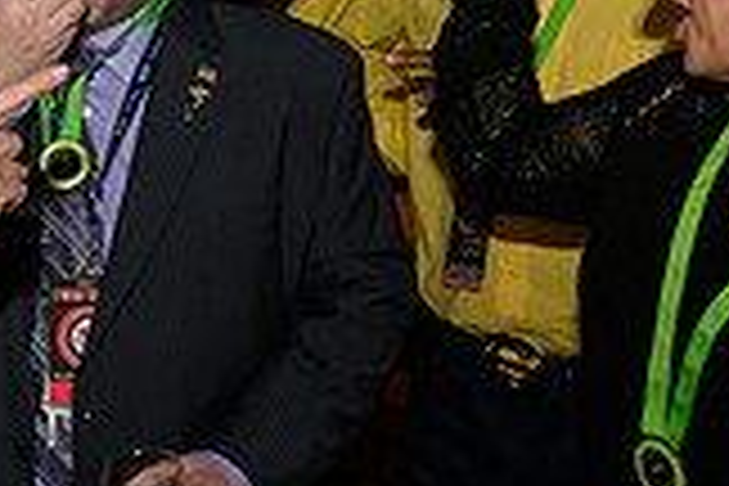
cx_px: 90
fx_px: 1741
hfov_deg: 23.1
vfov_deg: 15.6
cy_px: 2
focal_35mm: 86
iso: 1600
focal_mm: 24
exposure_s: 1/125
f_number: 3.2
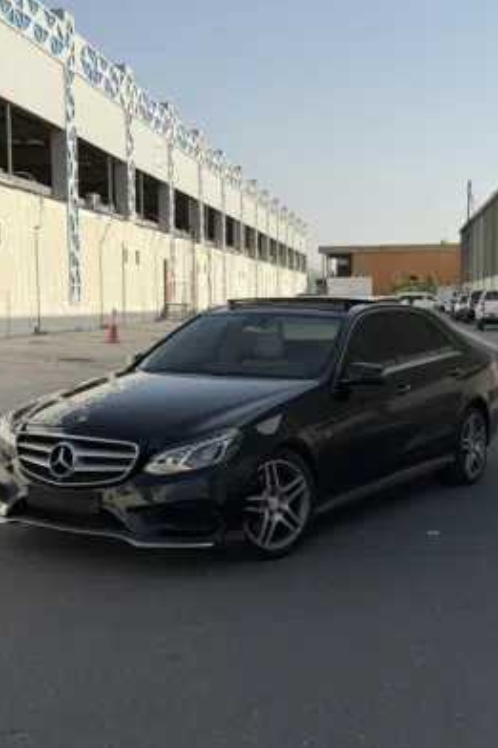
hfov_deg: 26.5
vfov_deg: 38.9
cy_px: 378
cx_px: 239
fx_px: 1059
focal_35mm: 51
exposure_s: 1/5587
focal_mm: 6.76
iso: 64
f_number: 1.78
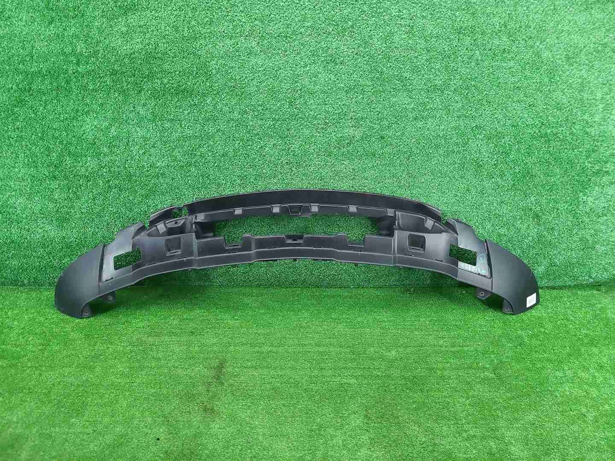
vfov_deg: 53.1
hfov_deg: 67.3
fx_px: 462
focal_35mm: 26
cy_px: 230
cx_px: 308
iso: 299
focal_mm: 5.4
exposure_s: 1/50
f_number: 1.8
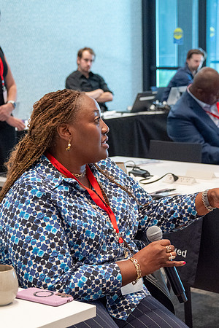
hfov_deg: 15.2
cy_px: 164
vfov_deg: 22.6
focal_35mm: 90
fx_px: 821
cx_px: 110
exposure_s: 1/60
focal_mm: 60
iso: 3200
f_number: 5.3
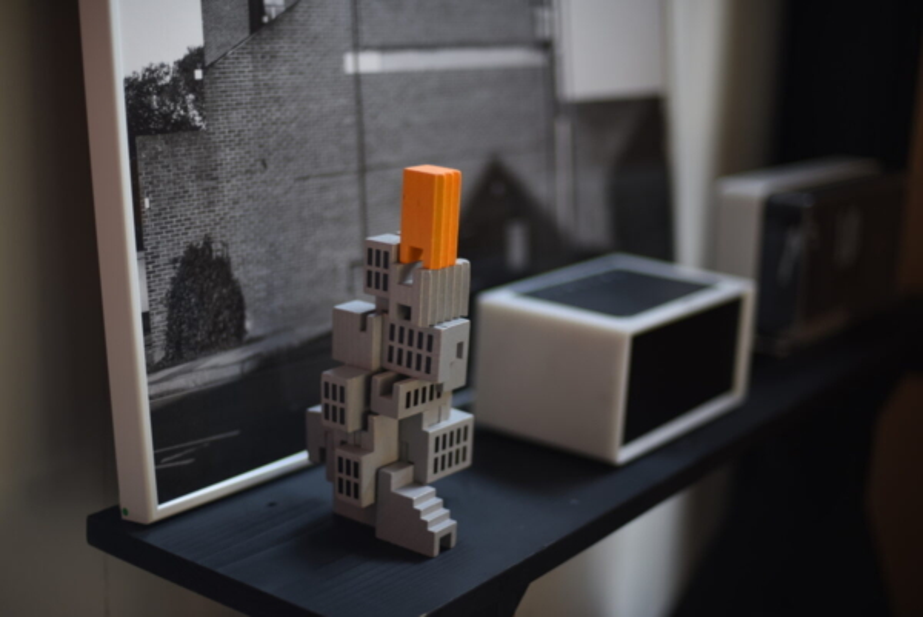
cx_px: 462
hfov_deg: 39.6
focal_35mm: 50
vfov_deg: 27.0
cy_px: 308
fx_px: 1283
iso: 100
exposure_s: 1/5
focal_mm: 50
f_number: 1.4
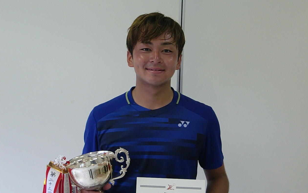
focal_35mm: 59
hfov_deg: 34.5
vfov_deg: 22.0
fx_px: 495
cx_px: 153
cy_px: 105
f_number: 3.6
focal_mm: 9.8
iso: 400
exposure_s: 1/80
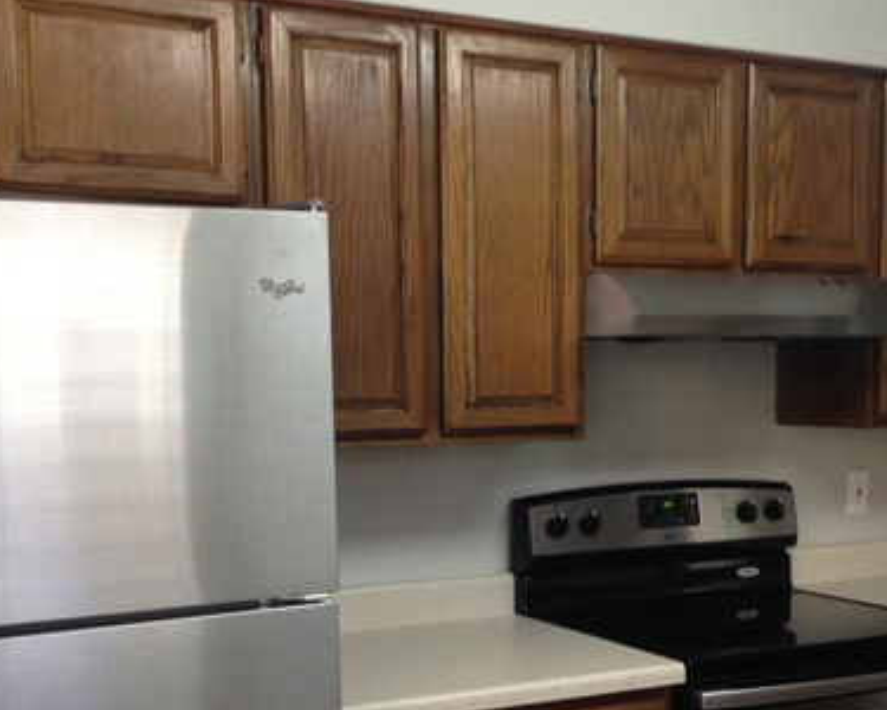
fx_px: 1444
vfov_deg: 27.3
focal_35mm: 55
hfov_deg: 34.1
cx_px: 475
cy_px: 504
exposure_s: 1/20
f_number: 2.4
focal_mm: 4.12
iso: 80
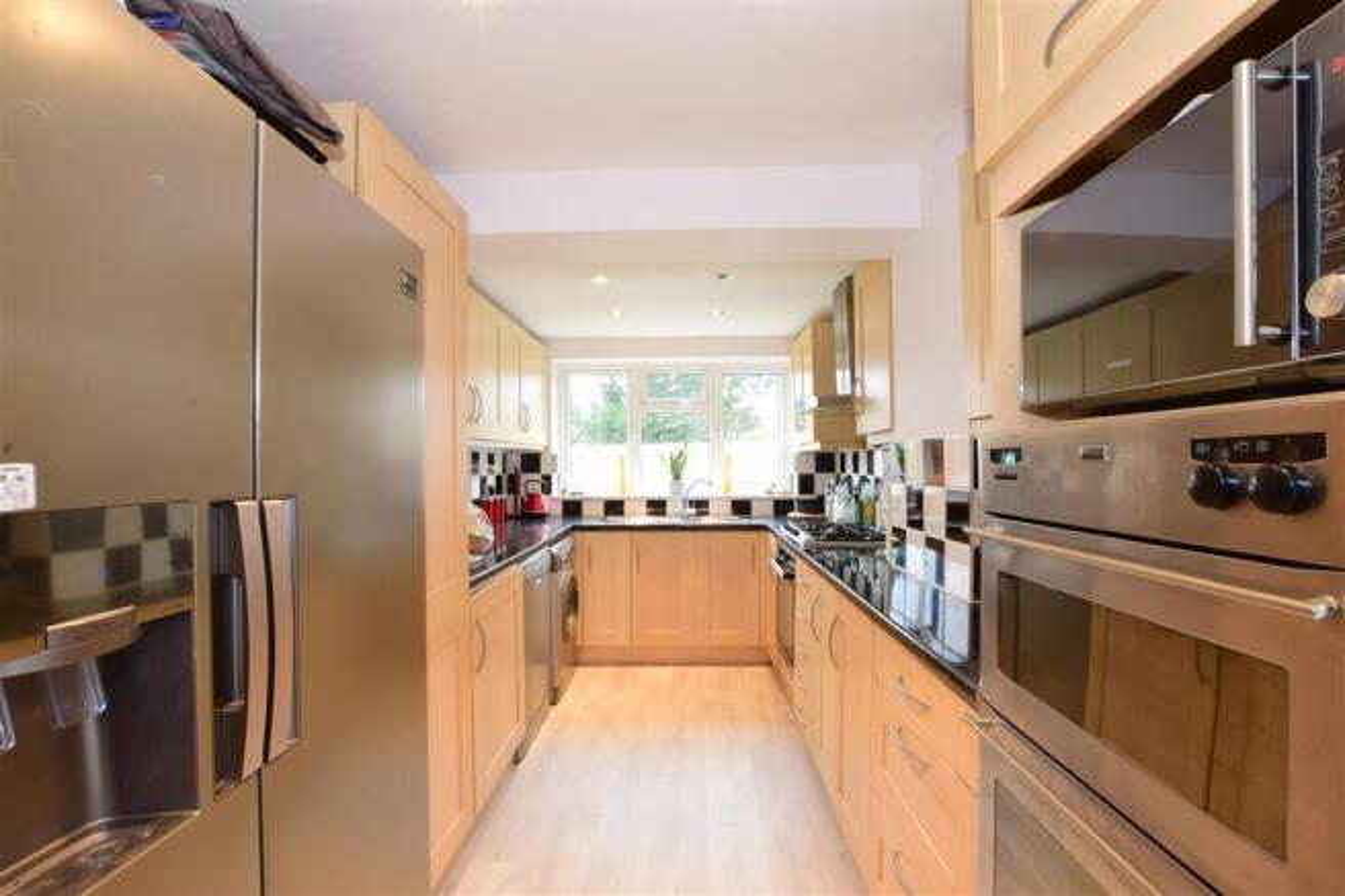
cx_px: 672
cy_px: 448
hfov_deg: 100.4
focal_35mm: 15
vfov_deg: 77.3
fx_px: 560
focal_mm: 10
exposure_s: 1
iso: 400
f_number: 16
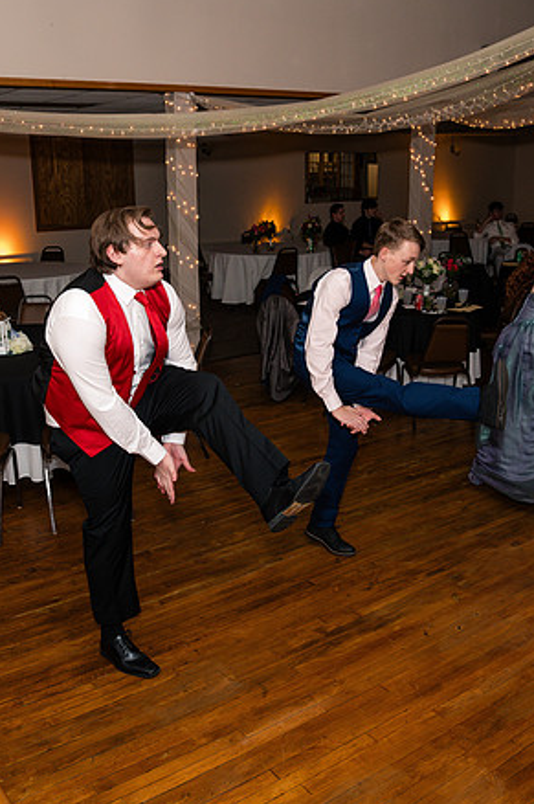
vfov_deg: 51.9
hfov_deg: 35.8
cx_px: 297
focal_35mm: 37
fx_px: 825
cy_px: 402
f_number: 4
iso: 400
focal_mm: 24
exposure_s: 1/250
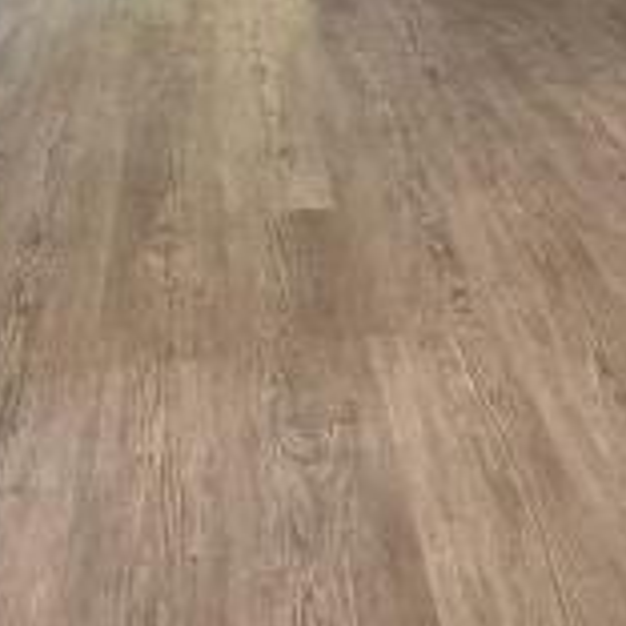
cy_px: -293
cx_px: 187
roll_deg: +1.8
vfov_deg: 25.2
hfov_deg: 31.8
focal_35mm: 53
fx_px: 1084
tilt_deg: -3.0
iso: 250
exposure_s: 1/120
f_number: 2.2
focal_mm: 2.22
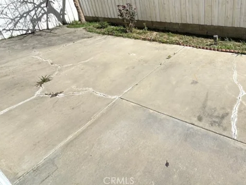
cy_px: 41
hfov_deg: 70.6
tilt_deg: -20.6
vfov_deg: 57.1
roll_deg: +2.7
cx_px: 188
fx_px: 156
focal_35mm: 22
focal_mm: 2.22
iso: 50
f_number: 2.2
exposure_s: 1/2882
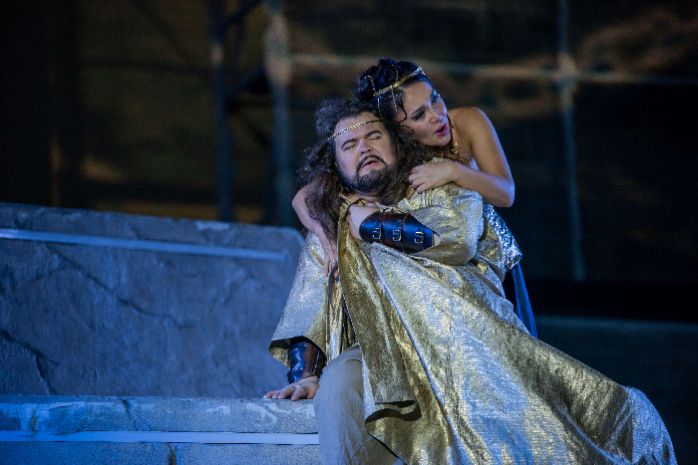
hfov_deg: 10.3
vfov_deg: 6.9
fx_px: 3878
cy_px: 232
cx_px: 349
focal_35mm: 200
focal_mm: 200
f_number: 2.8
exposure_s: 1/320
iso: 1000
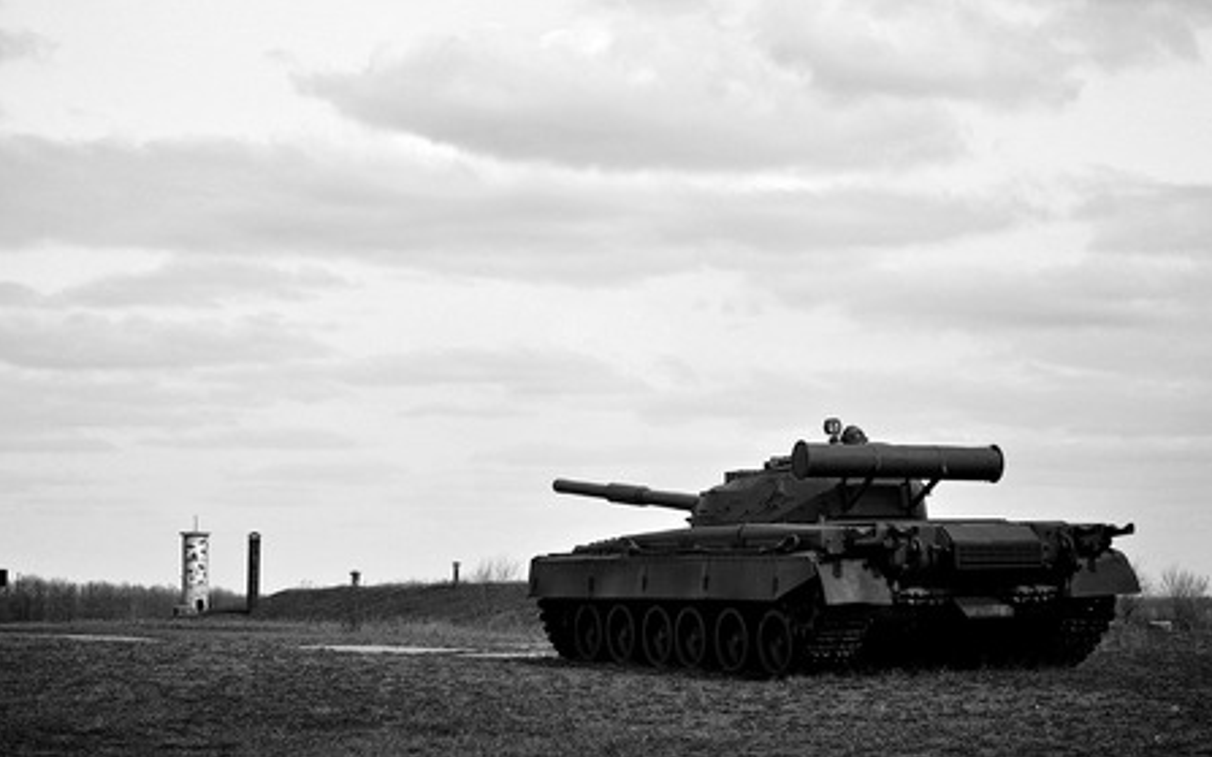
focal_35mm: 77
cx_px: 607
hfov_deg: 26.8
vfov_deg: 16.9
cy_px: 353
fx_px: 2542
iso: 200
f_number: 9
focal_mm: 50
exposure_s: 1/320
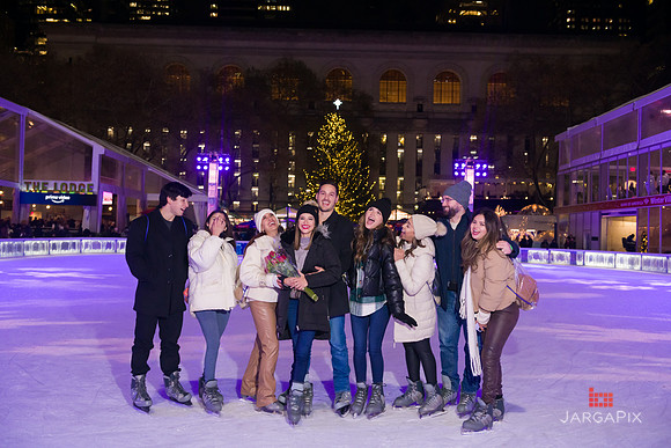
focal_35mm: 34
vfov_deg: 38.9
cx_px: 336
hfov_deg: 55.8
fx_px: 634
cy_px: 224
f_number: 4
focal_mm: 34
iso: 2000
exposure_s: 1/200
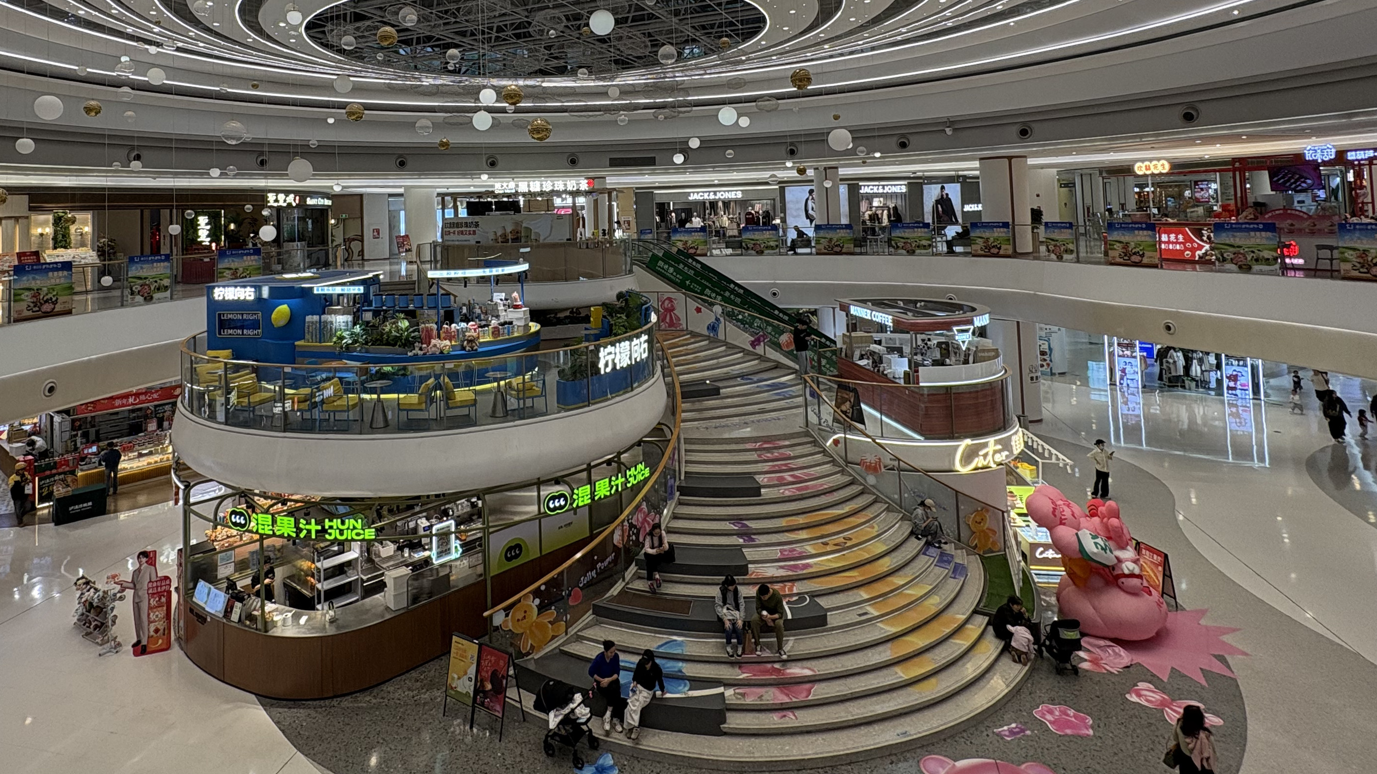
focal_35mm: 22
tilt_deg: +3.3
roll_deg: +1.9
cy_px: 174
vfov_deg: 49.0
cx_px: 571
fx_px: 803
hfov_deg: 80.5
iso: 80
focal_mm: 2.22
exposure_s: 1/108
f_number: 2.2
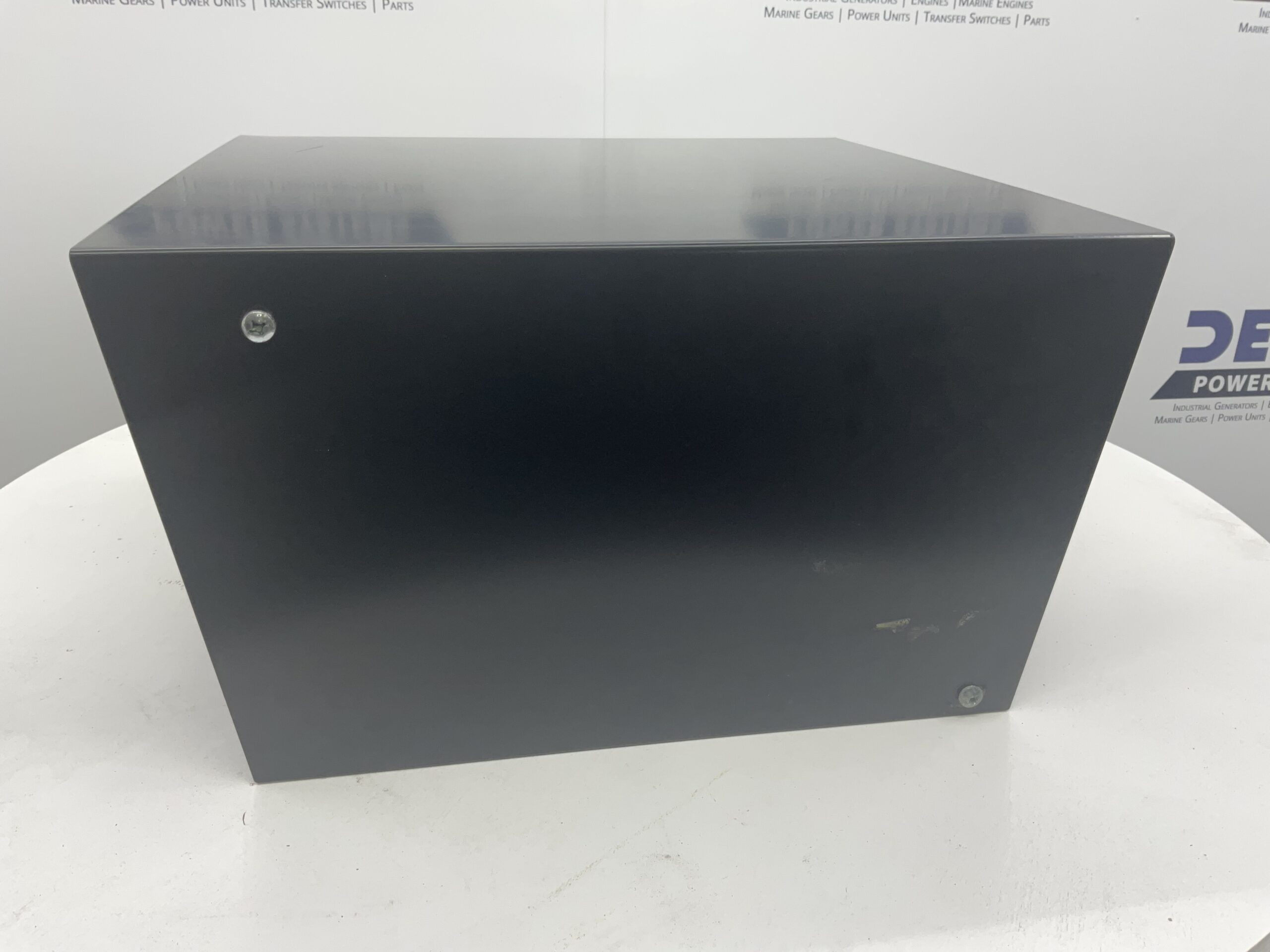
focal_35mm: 29
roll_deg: -1.5
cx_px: 635
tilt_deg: -22.8
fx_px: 1064
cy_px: 476
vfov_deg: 48.2
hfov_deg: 61.7
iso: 32
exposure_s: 1/120
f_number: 1.8
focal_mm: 3
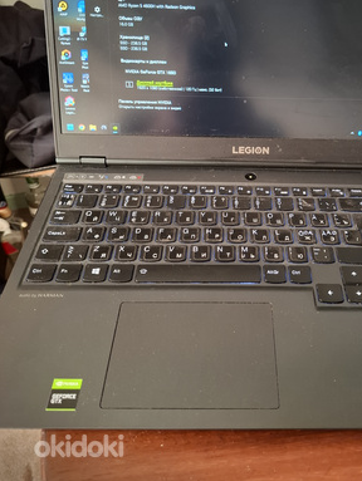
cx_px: 234
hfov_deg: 46.3
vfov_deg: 59.0
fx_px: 418
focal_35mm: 30
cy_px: 176
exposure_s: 1/33
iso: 320
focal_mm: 5.54
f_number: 1.8
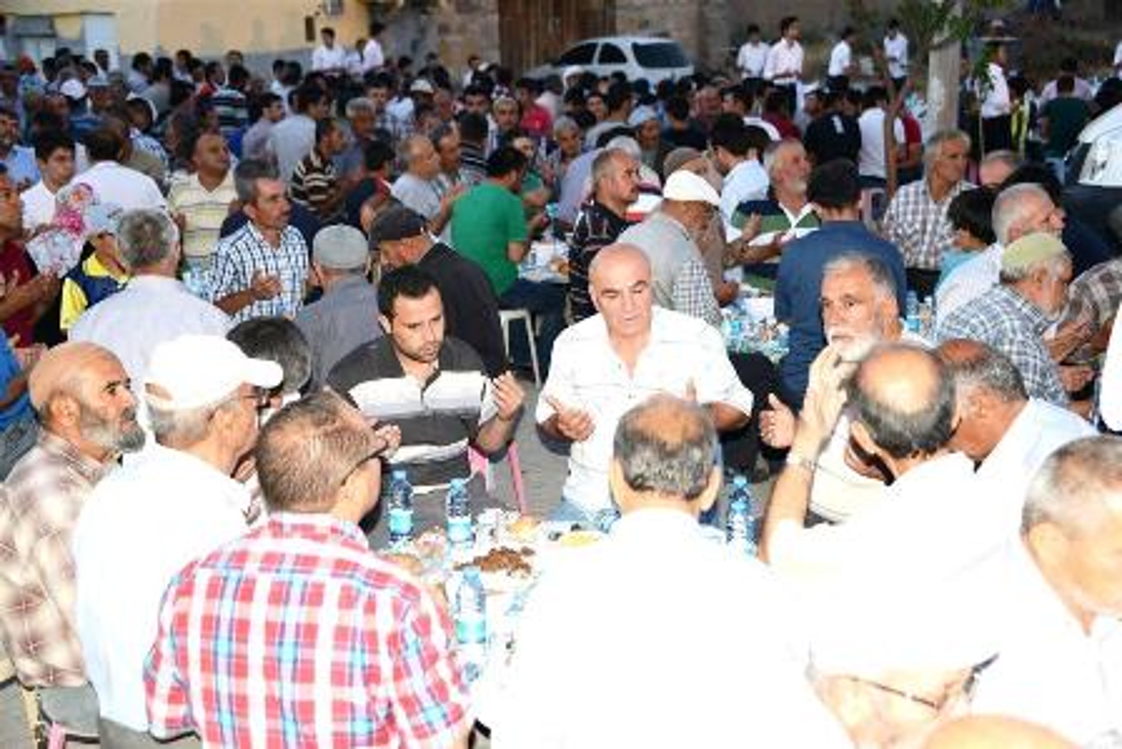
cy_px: 374
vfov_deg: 24.2
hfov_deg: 35.6
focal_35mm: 56
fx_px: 1746
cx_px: 561
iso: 800
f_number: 4.5
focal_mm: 56
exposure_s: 1/60
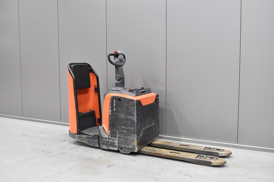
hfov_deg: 53.1
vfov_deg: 36.9
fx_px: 274
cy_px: 91
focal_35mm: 36
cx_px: 137
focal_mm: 24
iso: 1600
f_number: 5.6
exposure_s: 1/25
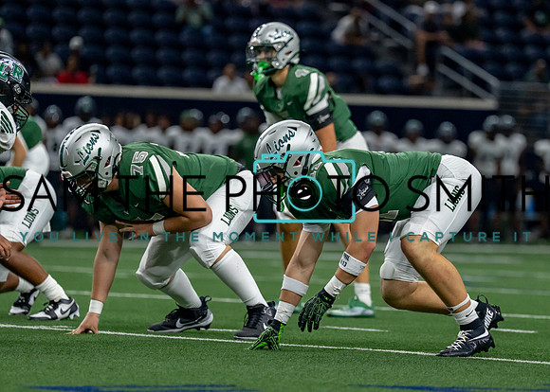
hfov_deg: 6.5
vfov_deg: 4.6
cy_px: 217
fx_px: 4854
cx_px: 341
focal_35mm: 311
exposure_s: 1/1600
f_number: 2.8
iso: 1600
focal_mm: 175
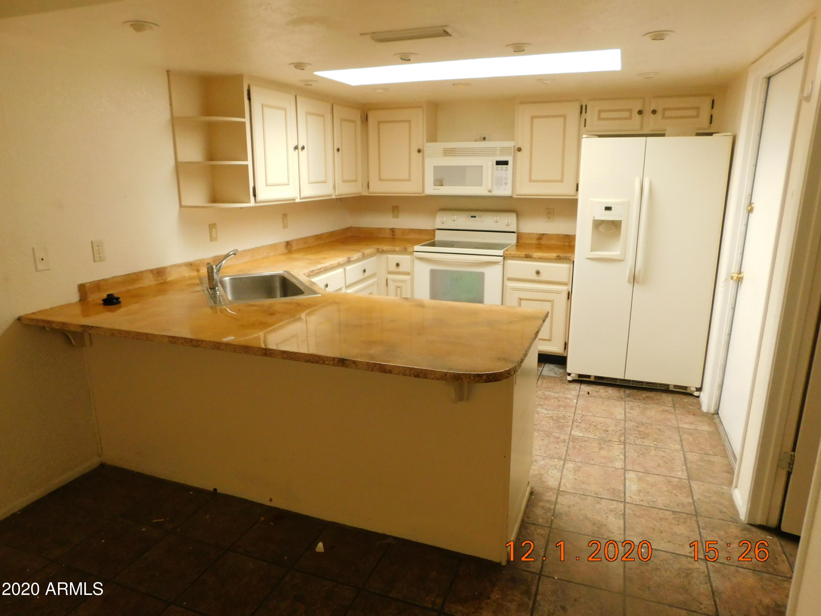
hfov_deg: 73.9
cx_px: 410
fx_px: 545
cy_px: 308
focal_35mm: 23
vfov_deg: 58.9
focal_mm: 4
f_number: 3
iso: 400
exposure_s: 1/30
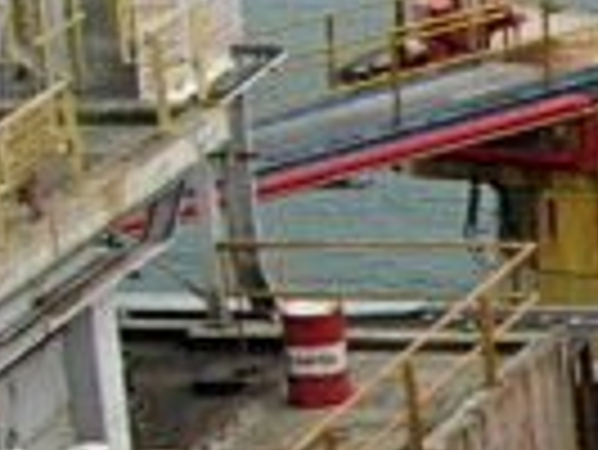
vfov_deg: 4.7
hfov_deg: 5.6
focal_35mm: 315
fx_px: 5447
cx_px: 2230
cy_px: 423
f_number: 4.9
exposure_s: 1/483
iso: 64
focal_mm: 8.5
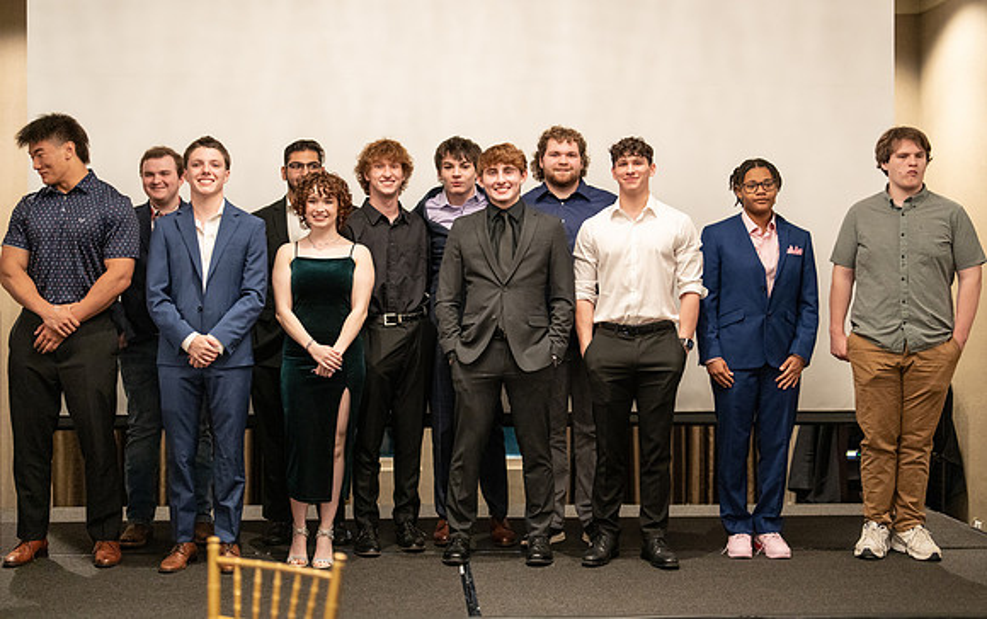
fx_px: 1401
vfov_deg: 24.9
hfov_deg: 38.8
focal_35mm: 52
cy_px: 290
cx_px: 501
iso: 2500
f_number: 1.2
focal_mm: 50
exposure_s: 1/320
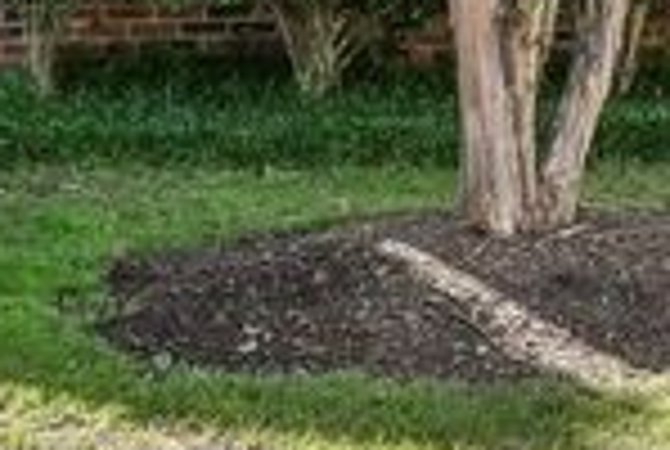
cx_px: 670
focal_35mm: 151
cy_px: -610
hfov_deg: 13.4
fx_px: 2816
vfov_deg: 8.4
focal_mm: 22
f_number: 8
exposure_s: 1/100
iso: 100
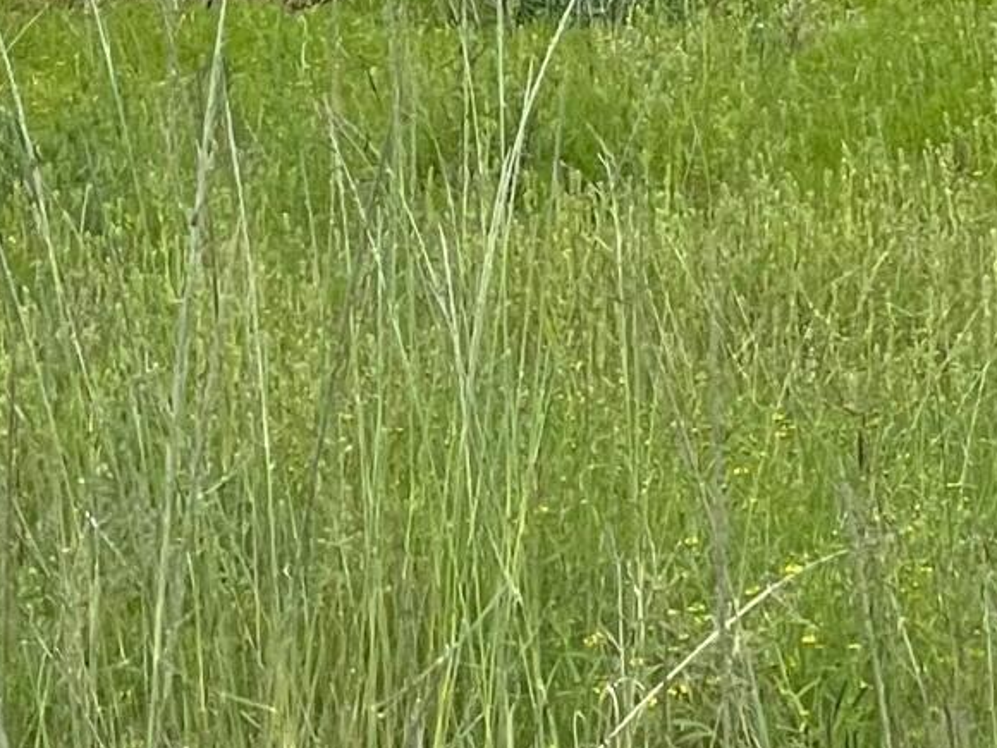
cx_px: 999
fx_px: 7748
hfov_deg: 7.3
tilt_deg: +3.9
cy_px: -1076
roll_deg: +0.6
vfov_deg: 5.3
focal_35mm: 269
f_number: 2
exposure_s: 1/1712
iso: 25
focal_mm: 6
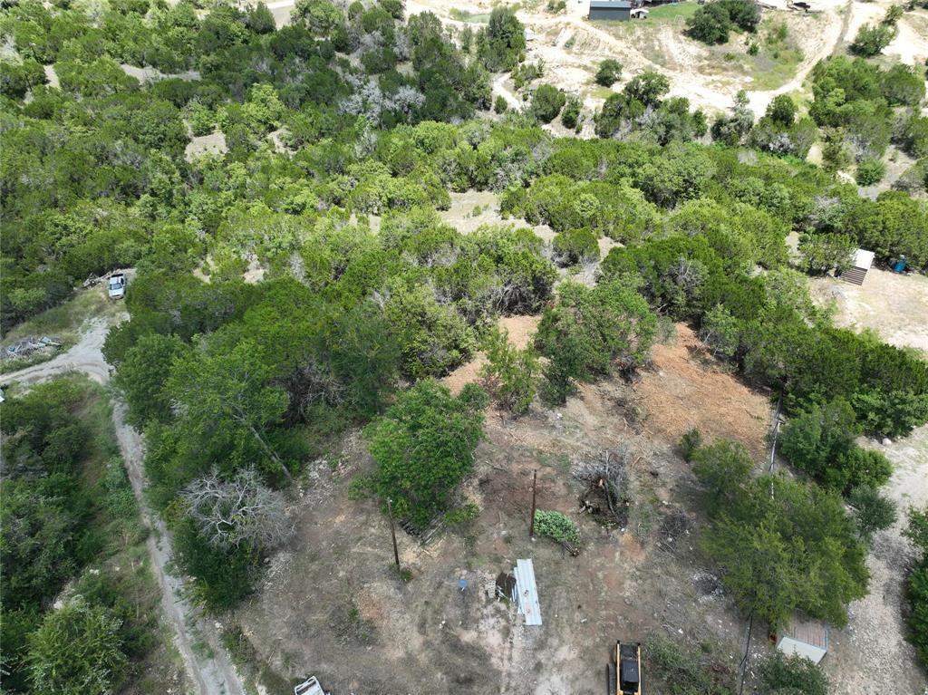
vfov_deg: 56.8
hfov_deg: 71.6
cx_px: 464
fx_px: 643
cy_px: 348
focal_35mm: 24
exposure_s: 1/1250
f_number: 2.8
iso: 140
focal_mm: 12.29
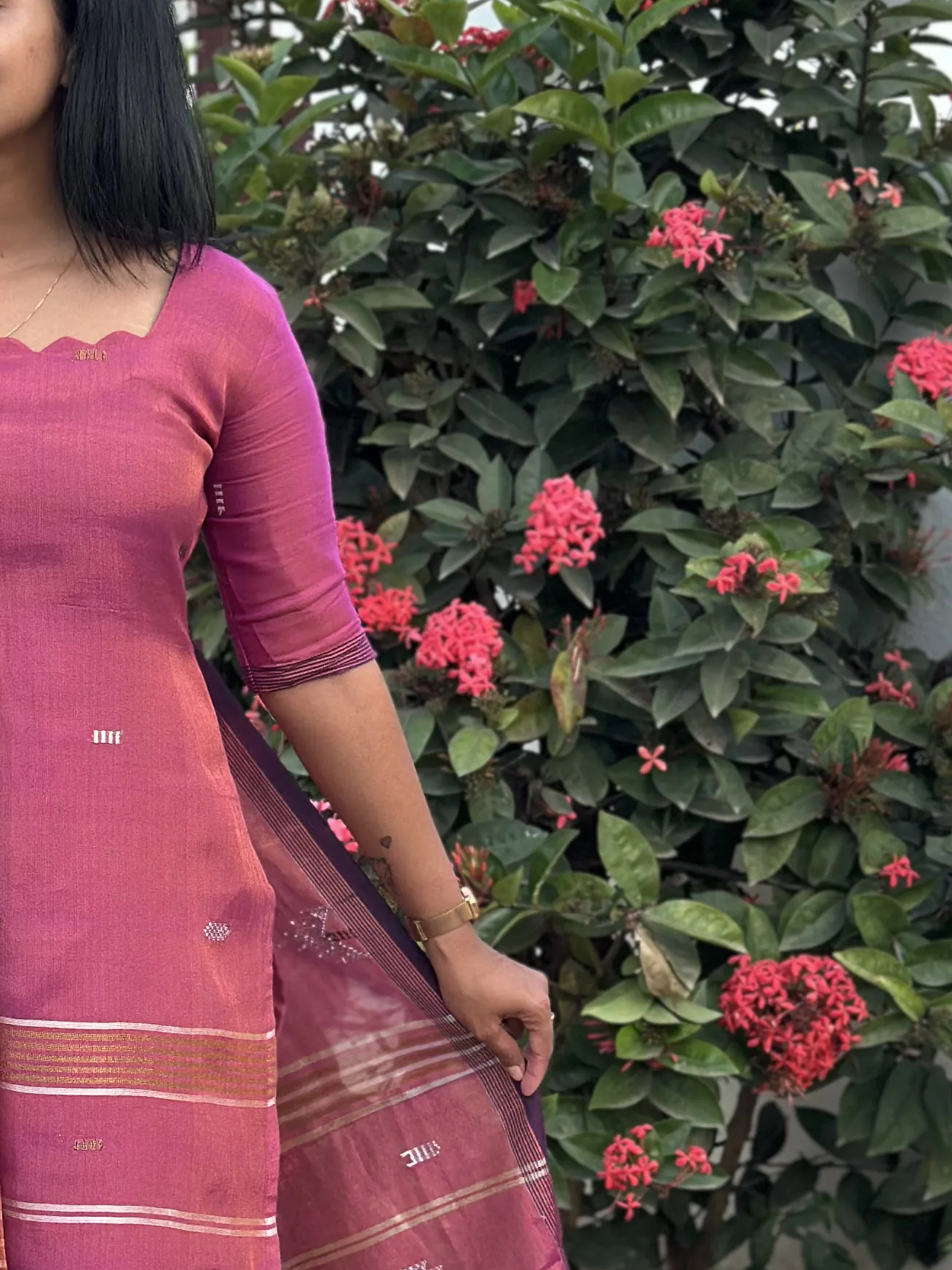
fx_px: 4070
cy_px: 773
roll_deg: +0.1
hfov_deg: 13.2
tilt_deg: -7.9
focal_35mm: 111
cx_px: 1
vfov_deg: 17.7
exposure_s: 1/100
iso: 125
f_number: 1.78
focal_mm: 6.86
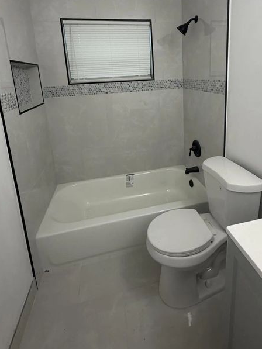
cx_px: 151
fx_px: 202
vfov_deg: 78.9
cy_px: 114
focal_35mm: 20
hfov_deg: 65.6
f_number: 2.2
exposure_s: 1/120
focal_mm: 2.22
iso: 200
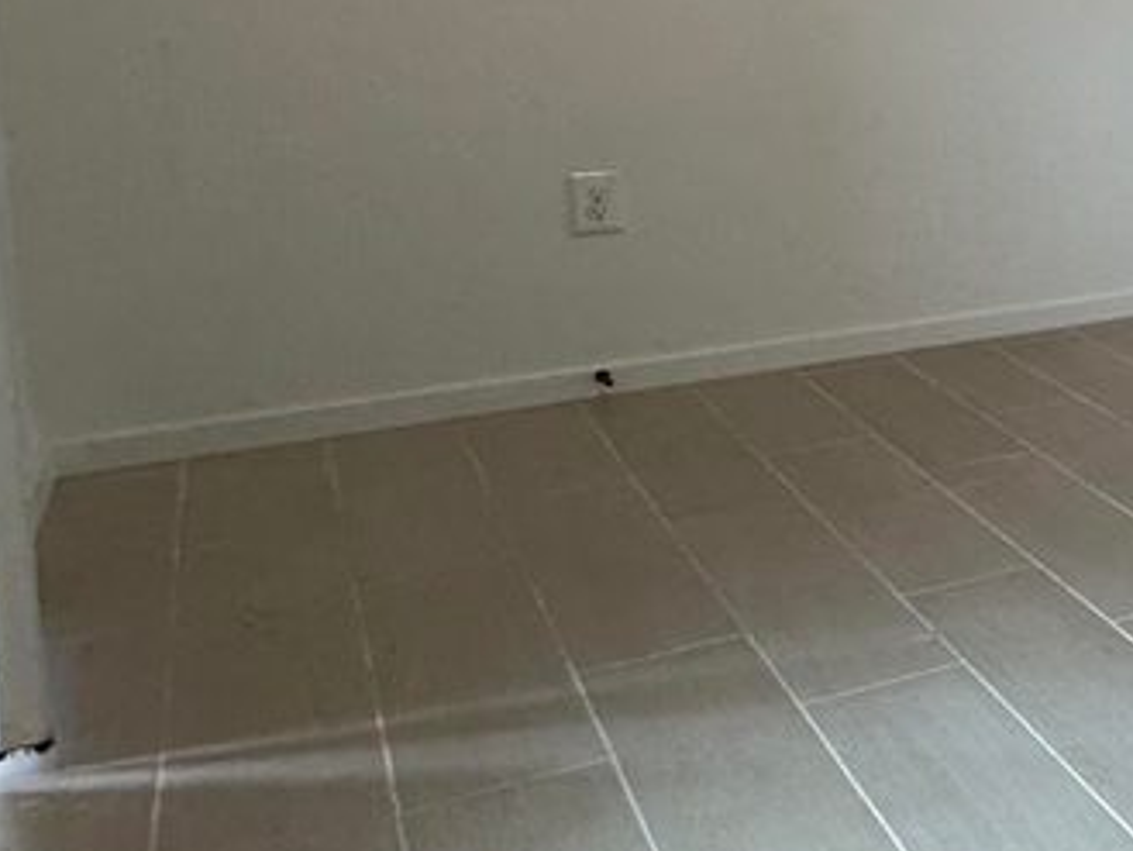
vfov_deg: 27.5
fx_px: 1670
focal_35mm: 51
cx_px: 1994
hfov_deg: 22.8
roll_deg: -1.3
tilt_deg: -4.2
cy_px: 83
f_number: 2.2
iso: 100
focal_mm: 2.22
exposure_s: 1/120
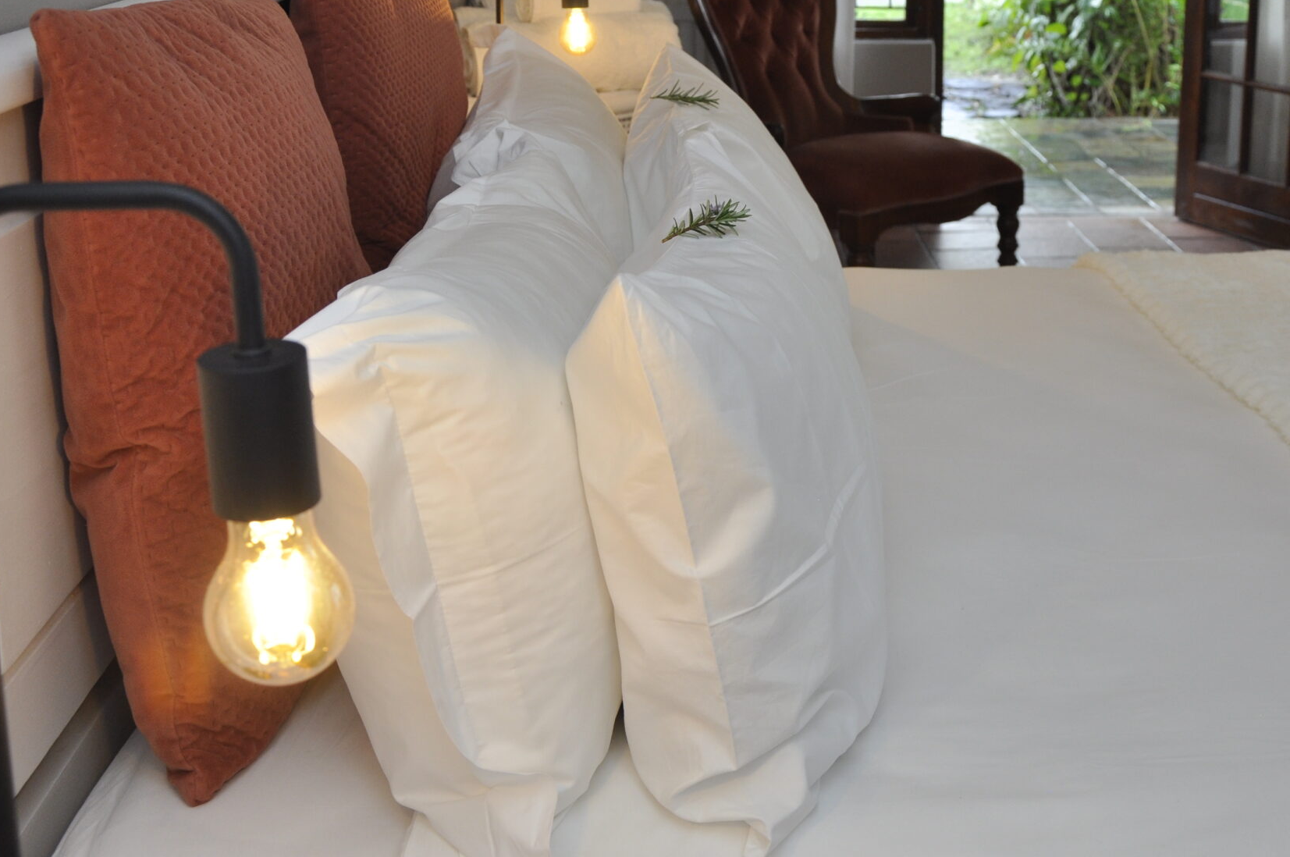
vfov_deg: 27.1
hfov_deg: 40.4
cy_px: 197
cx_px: 766
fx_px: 1746
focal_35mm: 49
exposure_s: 1/80
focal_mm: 21
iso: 400
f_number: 5
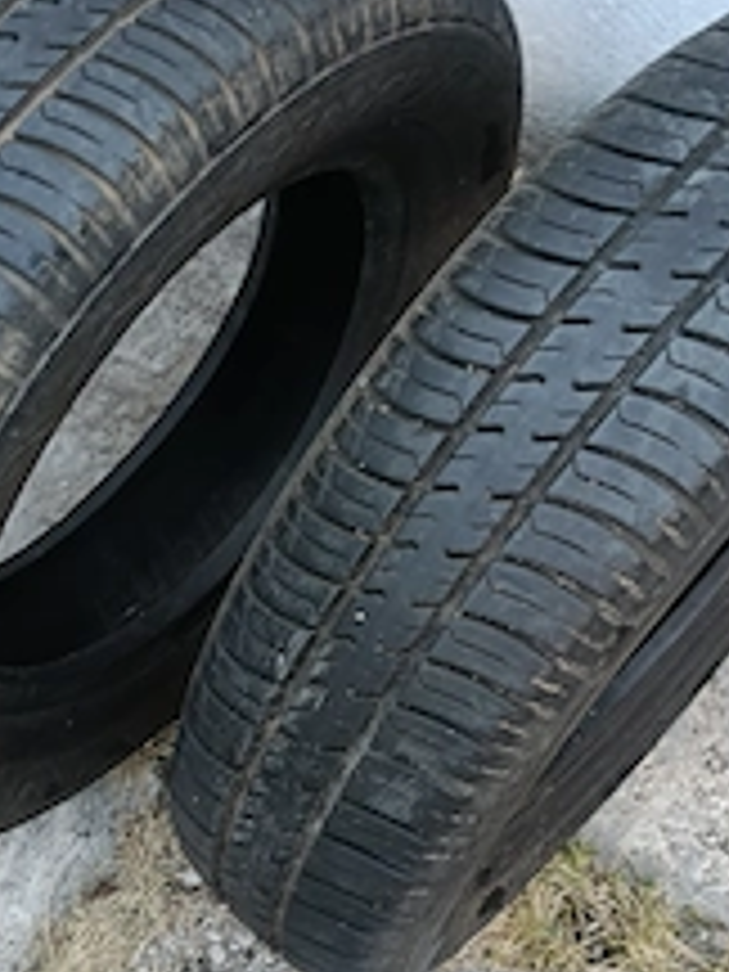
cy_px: 594
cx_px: 392
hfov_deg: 29.1
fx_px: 1404
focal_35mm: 50
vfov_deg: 38.0
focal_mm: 3.98
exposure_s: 1/33.3
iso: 80
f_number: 1.8
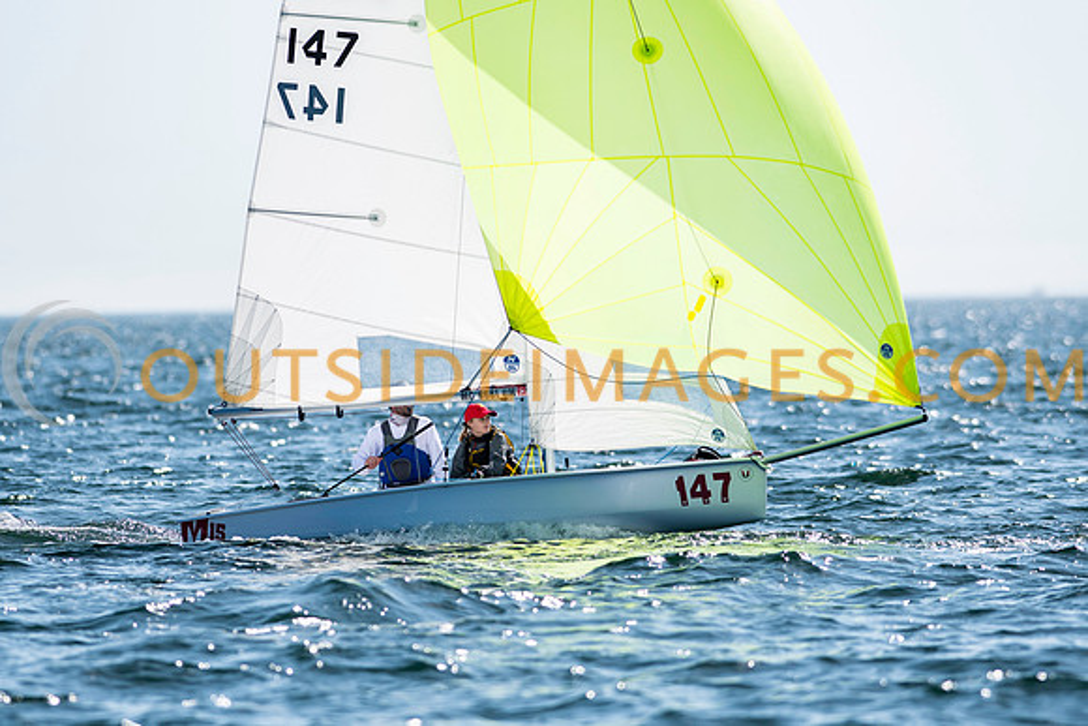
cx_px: 544
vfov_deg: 2.9
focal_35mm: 470
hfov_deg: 4.4
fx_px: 14222
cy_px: 363
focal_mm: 300
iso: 200
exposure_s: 1/3200
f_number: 5
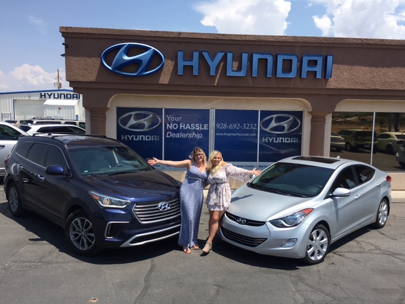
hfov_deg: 61.7
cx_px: 202
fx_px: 339
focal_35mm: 29
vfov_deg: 48.2
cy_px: 152
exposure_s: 1/1672
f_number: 2.2
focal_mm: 4.15
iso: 25
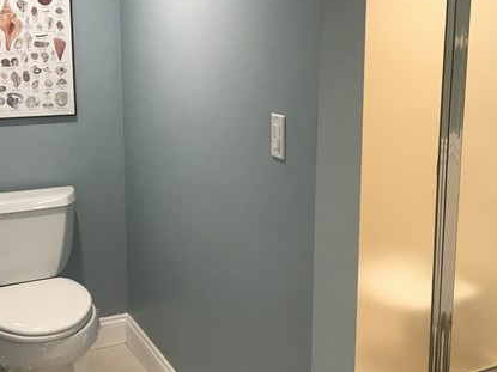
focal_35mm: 48
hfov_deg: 39.3
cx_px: 320
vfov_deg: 30.2
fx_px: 689
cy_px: 158
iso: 32
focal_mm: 3.99
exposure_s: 1/30
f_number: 1.8
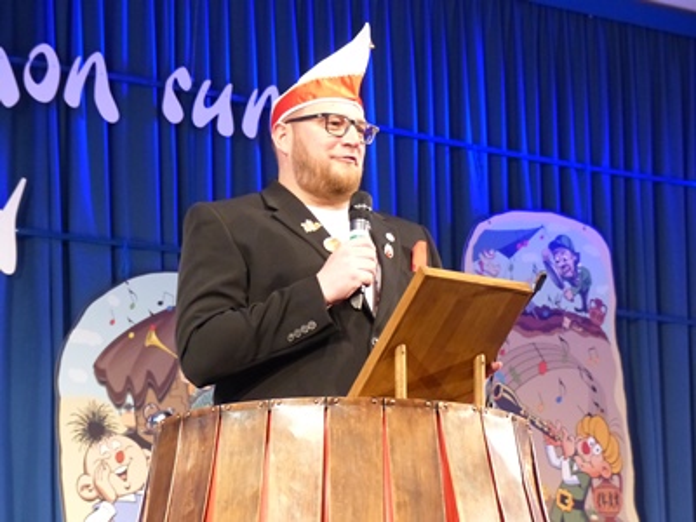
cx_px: 348
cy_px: 261
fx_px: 2915
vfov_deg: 10.2
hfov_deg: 13.6
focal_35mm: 145
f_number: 2.8
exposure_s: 1/50
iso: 800
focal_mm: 26.1
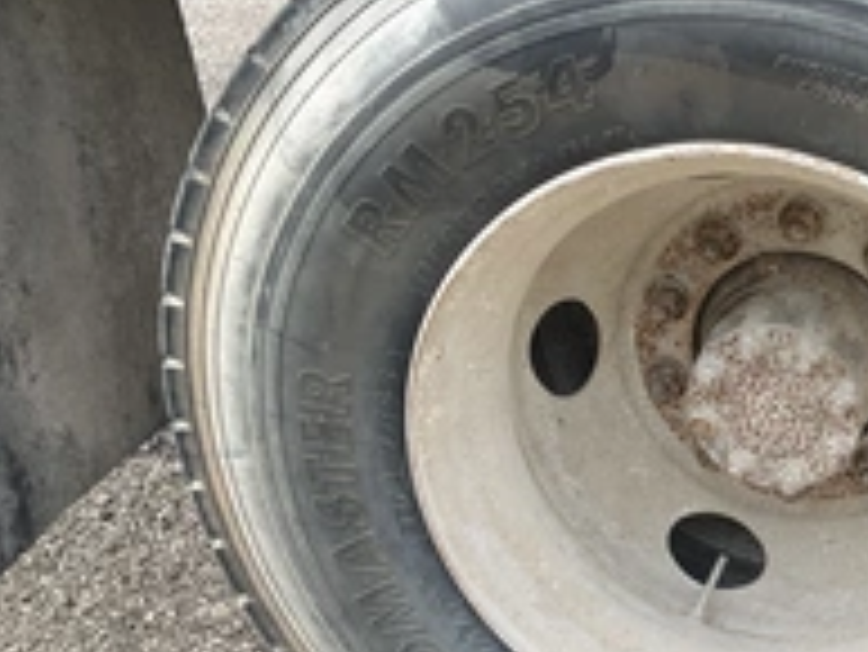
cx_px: 823
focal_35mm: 60
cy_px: 391
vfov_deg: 24.4
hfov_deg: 30.4
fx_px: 1505
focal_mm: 3
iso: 25
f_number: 1.8
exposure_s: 1/372
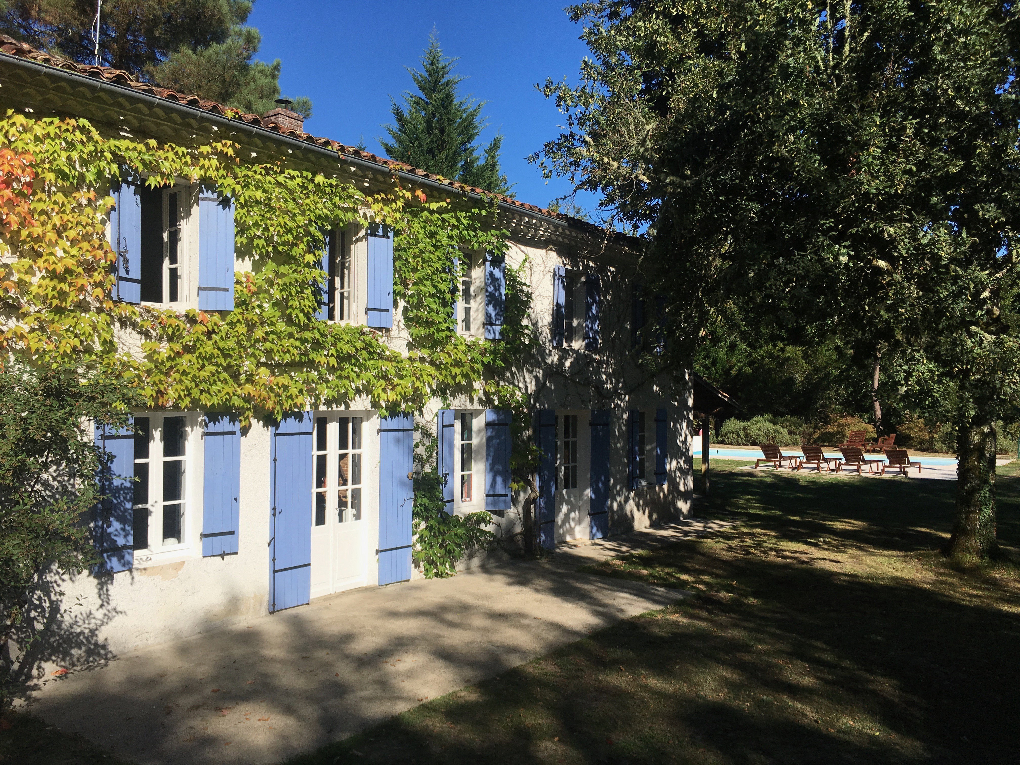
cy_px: 382
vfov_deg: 48.2
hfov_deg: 61.7
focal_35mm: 29
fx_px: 855
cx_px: 510
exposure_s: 1/2262
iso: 25
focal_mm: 4.15
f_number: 2.2
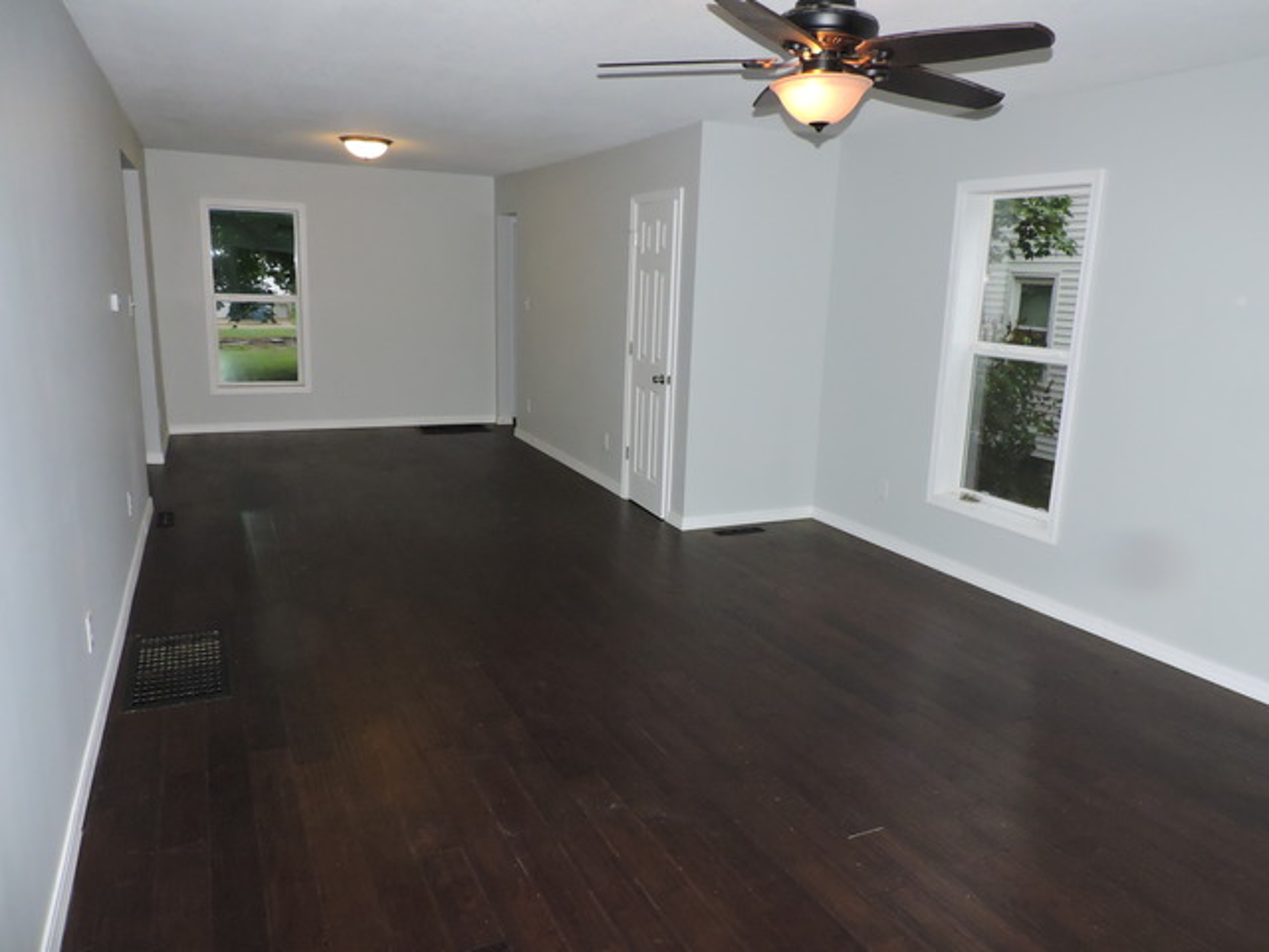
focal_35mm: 24
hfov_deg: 71.6
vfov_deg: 56.8
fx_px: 880
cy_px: 476
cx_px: 634
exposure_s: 1/320
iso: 800
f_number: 3
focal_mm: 4.3
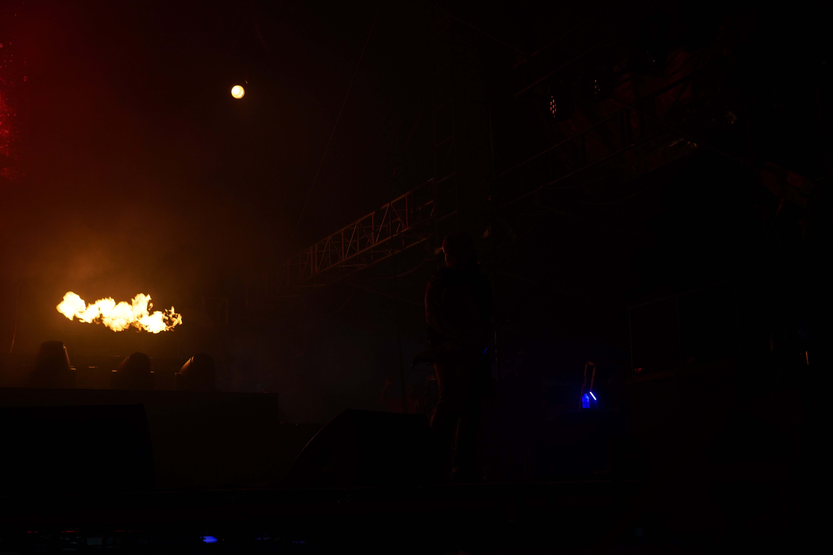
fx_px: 972
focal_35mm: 42
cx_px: 416
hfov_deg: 46.4
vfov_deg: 31.9
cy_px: 278
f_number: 4
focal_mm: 42
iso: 320
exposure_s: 1/50
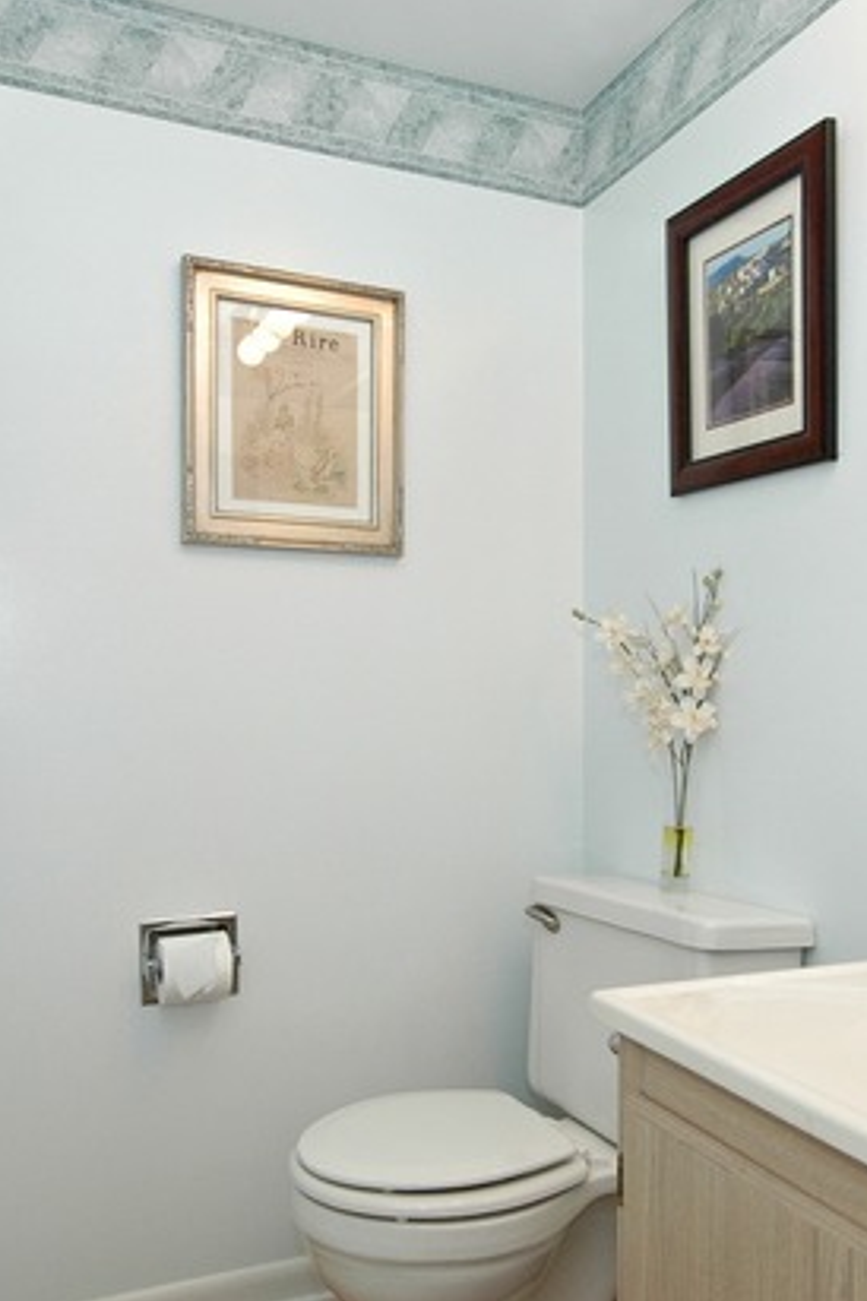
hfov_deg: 46.3
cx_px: 497
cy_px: 665
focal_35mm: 28
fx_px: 1011
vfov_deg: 65.5
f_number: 8
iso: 800
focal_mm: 12
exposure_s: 1/20
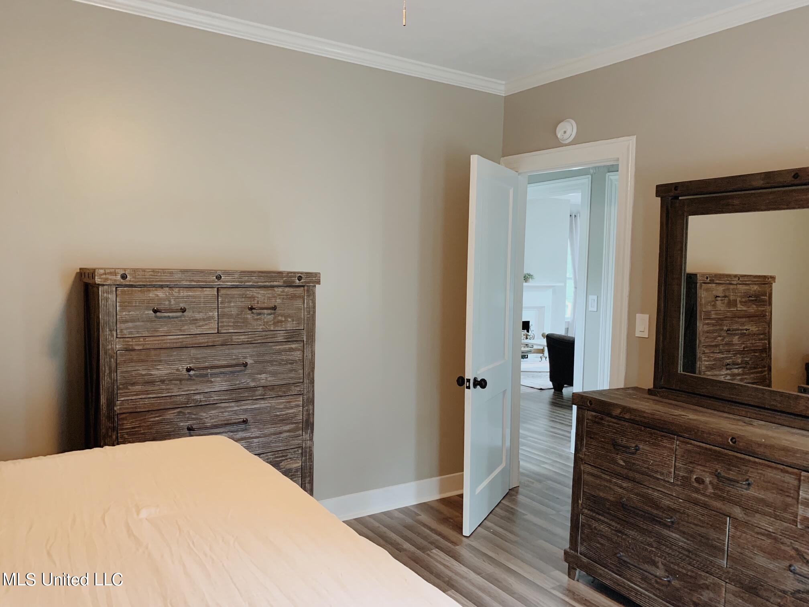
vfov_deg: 53.1
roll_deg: -1.2
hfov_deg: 67.3
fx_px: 608
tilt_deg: -2.8
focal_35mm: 26
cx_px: 404
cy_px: 304
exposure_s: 1/45
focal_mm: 4.25
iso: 400
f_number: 1.8
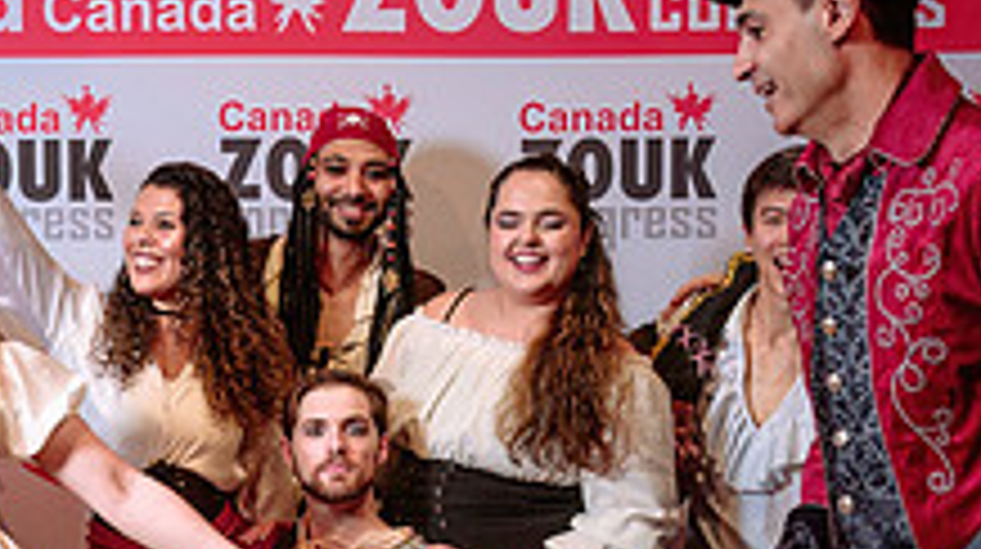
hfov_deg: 27.1
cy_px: 422
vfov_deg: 15.5
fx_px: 2000
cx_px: 221
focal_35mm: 77
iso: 320
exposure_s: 1/125
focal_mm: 25.5
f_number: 4.5
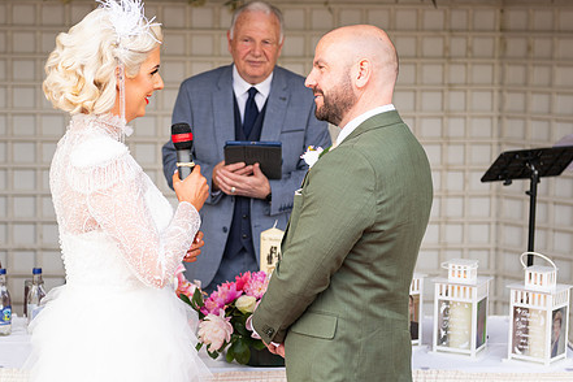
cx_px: 253
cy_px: 167
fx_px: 1464
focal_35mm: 92
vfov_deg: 14.9
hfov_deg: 22.1
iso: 100
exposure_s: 1/160
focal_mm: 70
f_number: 3.5
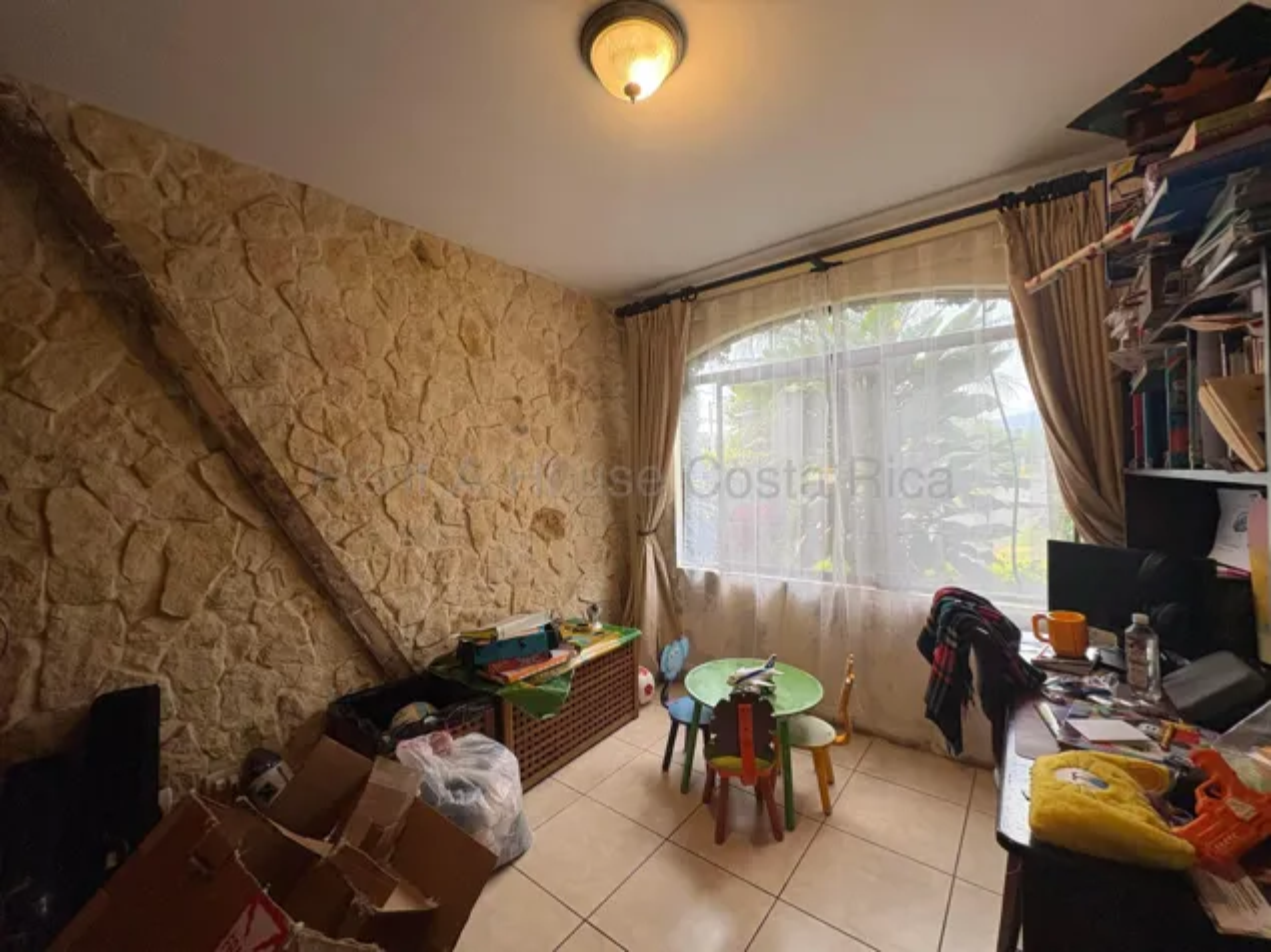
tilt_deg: +0.2
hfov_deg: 102.1
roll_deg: +1.3
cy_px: 476
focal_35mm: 14
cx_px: 636
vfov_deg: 85.7
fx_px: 514
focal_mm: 2.22
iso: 200
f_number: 2.2
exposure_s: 1/120
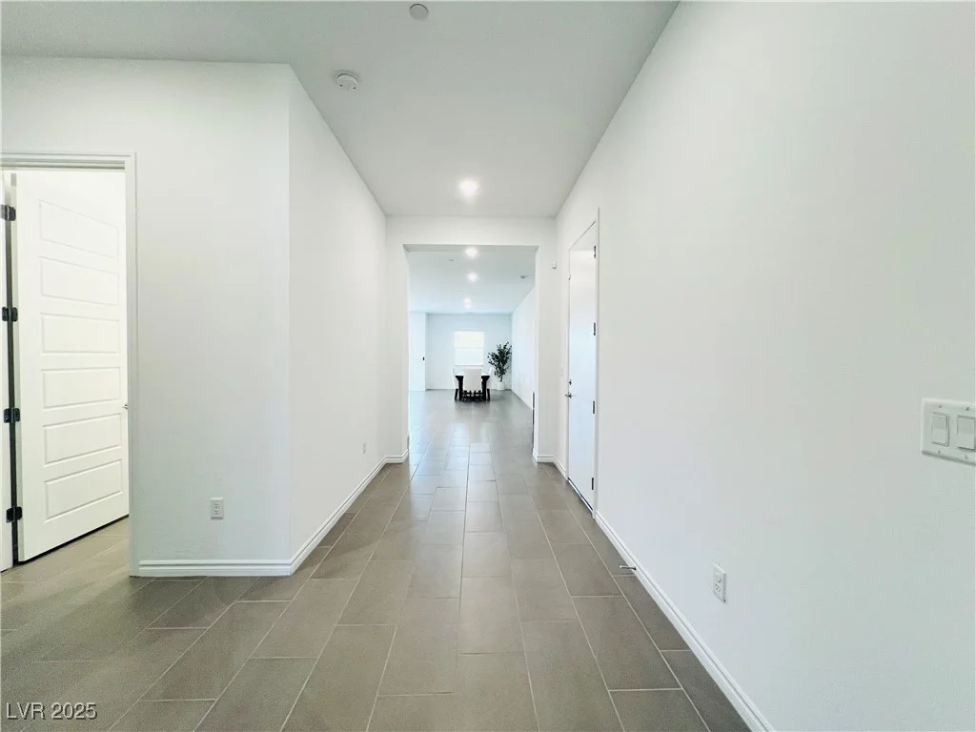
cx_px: 488
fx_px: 367
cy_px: 366
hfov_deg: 106.2
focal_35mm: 13
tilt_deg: -1.3
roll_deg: +0.1
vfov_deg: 89.9
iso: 200
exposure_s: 1/120
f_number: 1.8
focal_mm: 1.57
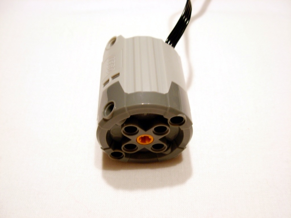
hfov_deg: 49.0
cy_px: 109
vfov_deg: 37.7
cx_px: 146
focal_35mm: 38
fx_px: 319
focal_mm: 6.3
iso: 79
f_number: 2.9
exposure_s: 1/5.4
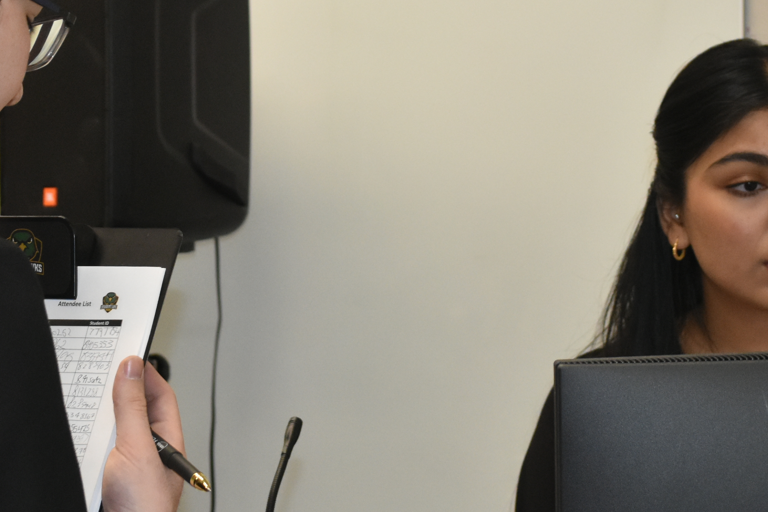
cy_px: 266
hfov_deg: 16.6
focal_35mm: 123
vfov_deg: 11.1
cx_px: 320
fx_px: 2624
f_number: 5
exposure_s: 1/125
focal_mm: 38
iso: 1600
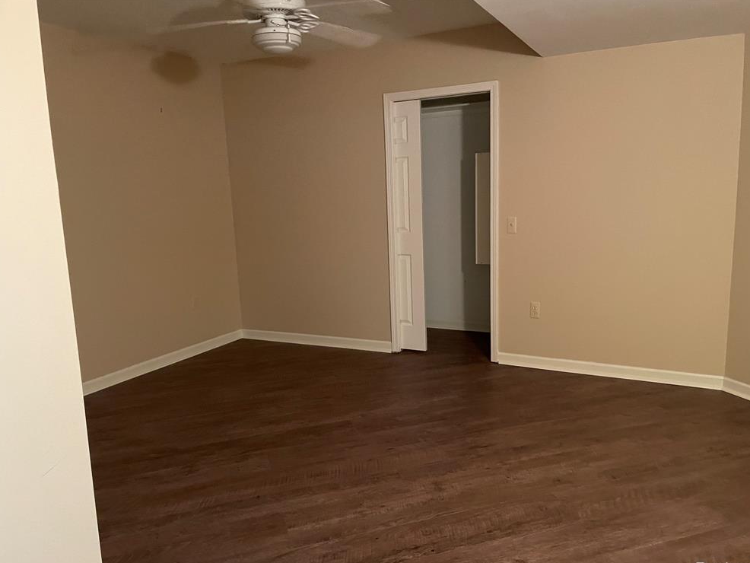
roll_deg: +2.0
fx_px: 585
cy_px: 288
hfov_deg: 65.3
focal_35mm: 27
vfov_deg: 51.4
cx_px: 383
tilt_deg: -9.5
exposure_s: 1/30
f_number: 1.6
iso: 640
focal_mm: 4.2
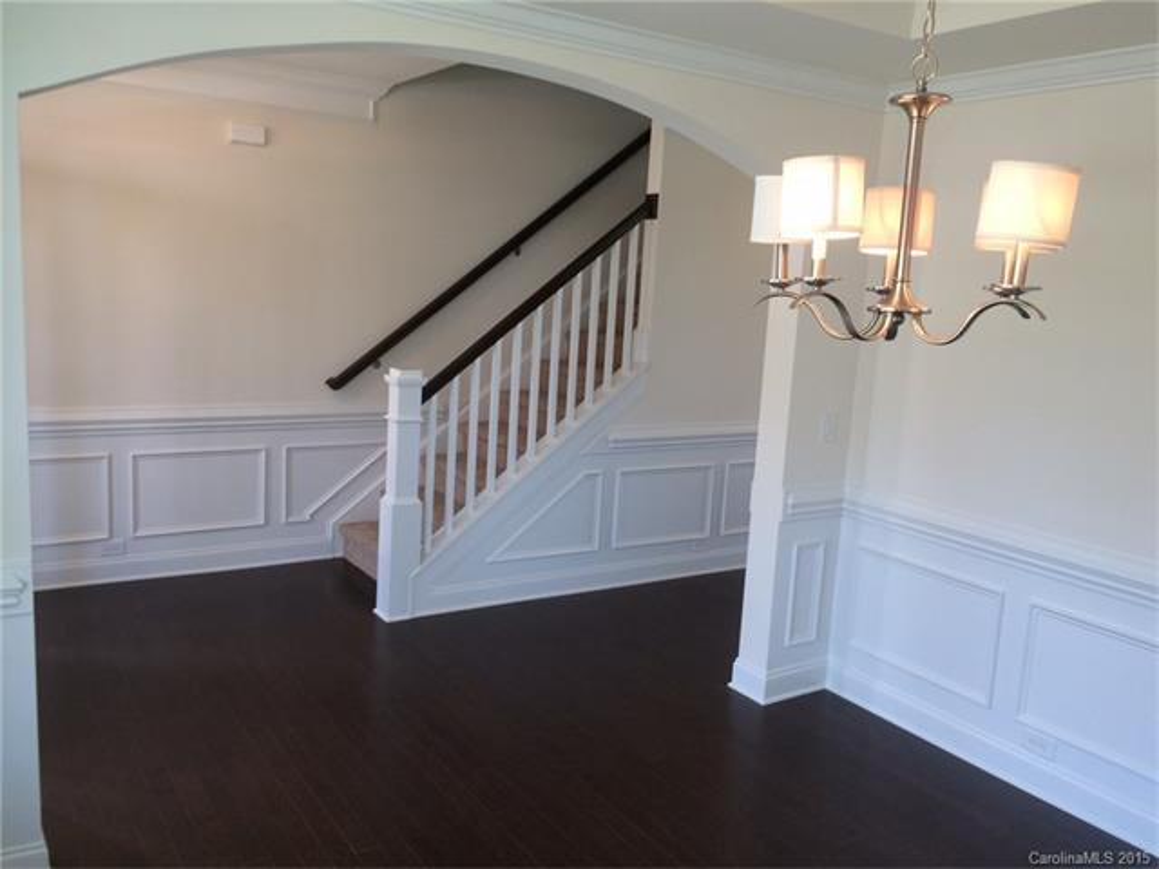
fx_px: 971
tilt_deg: -9.9
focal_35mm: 29
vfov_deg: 48.2
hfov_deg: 61.7
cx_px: 580
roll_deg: -2.7
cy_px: 434
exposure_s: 1/38
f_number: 2.2
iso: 32
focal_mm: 4.15
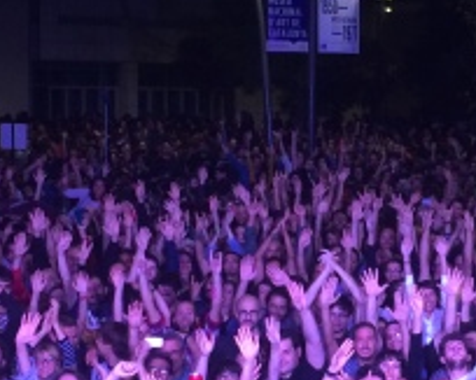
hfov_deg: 21.0
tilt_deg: -11.1
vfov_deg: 17.1
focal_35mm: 90
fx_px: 1267
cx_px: 383
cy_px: 220
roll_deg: -0.2
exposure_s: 1/30
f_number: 2.2
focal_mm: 4.15
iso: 125
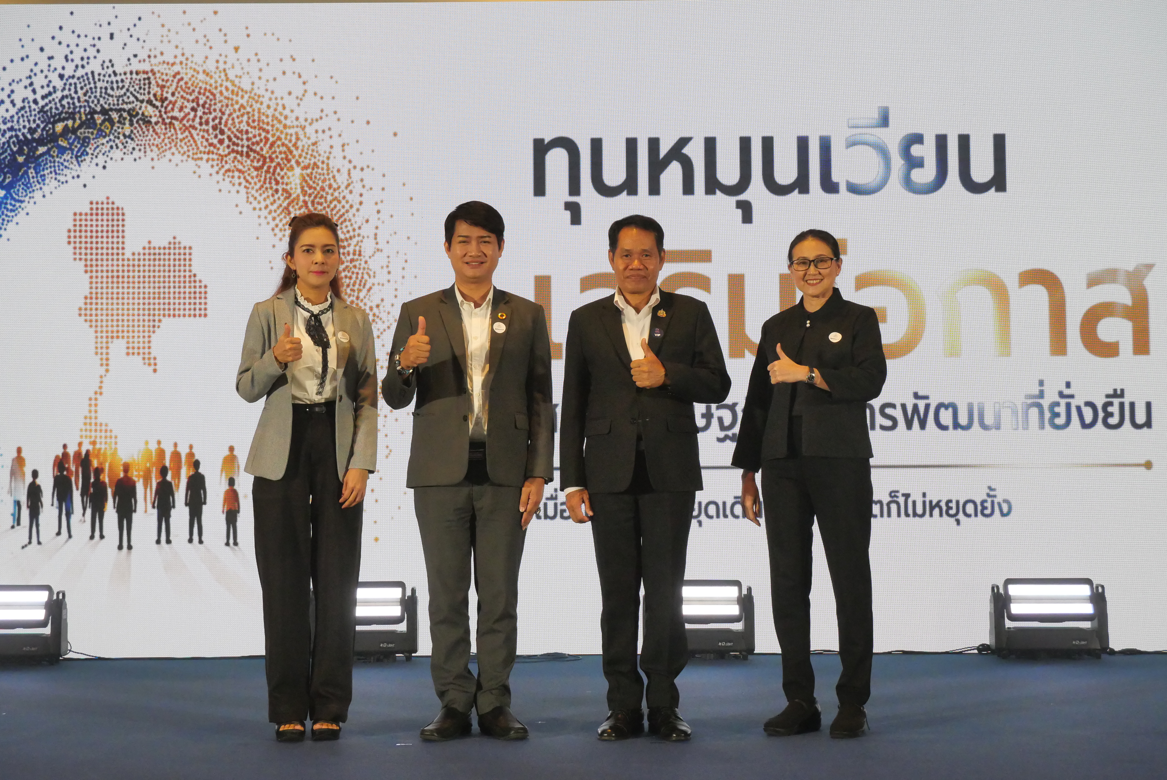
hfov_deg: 41.9
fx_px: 1524
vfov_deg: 28.7
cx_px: 584
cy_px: 390
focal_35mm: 47
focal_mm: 23
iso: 3200
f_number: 6.3
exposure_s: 1/250
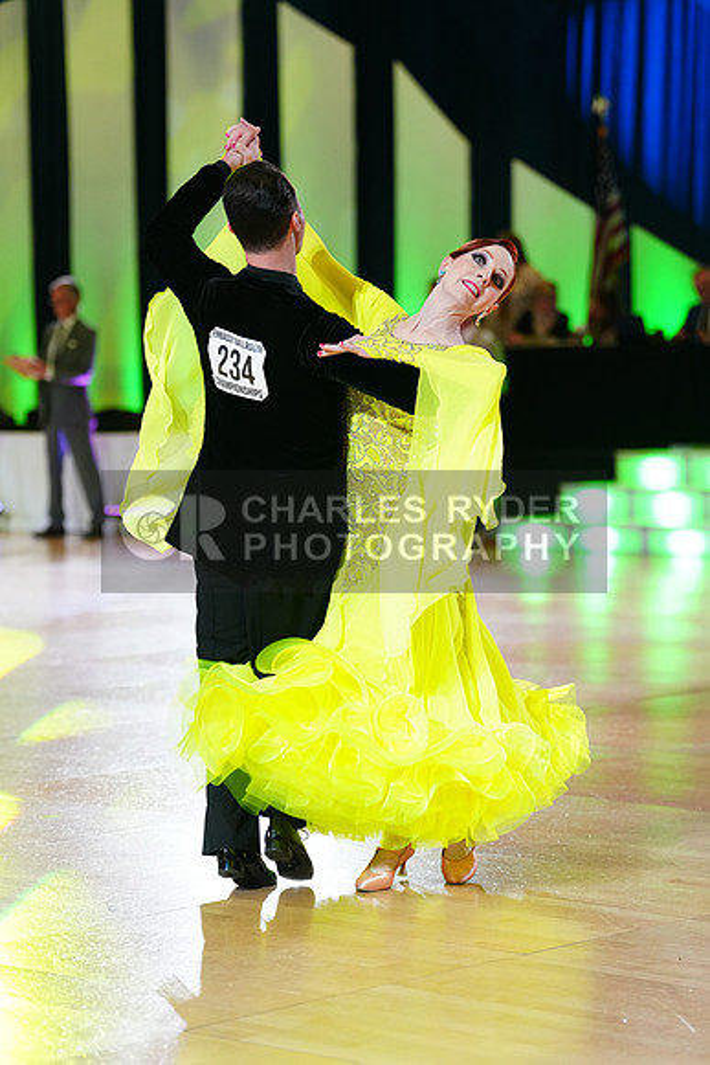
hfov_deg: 12.7
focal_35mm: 108
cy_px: 532
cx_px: 355
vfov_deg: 18.9
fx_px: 3193
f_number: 2.8
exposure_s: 1/400
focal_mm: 108
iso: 2000
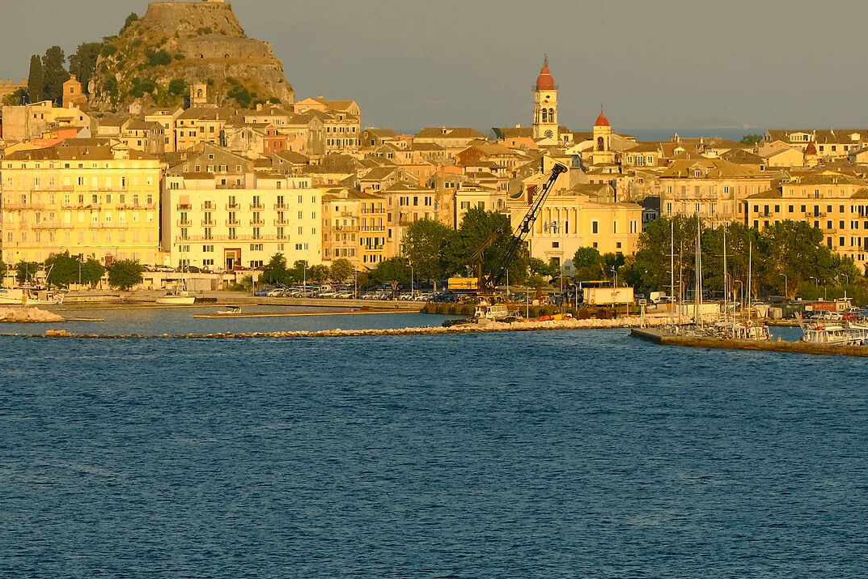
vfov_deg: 4.5
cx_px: 32
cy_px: 174
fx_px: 7280
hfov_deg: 6.8
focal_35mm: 302
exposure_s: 1/200
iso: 160
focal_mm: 90
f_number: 8
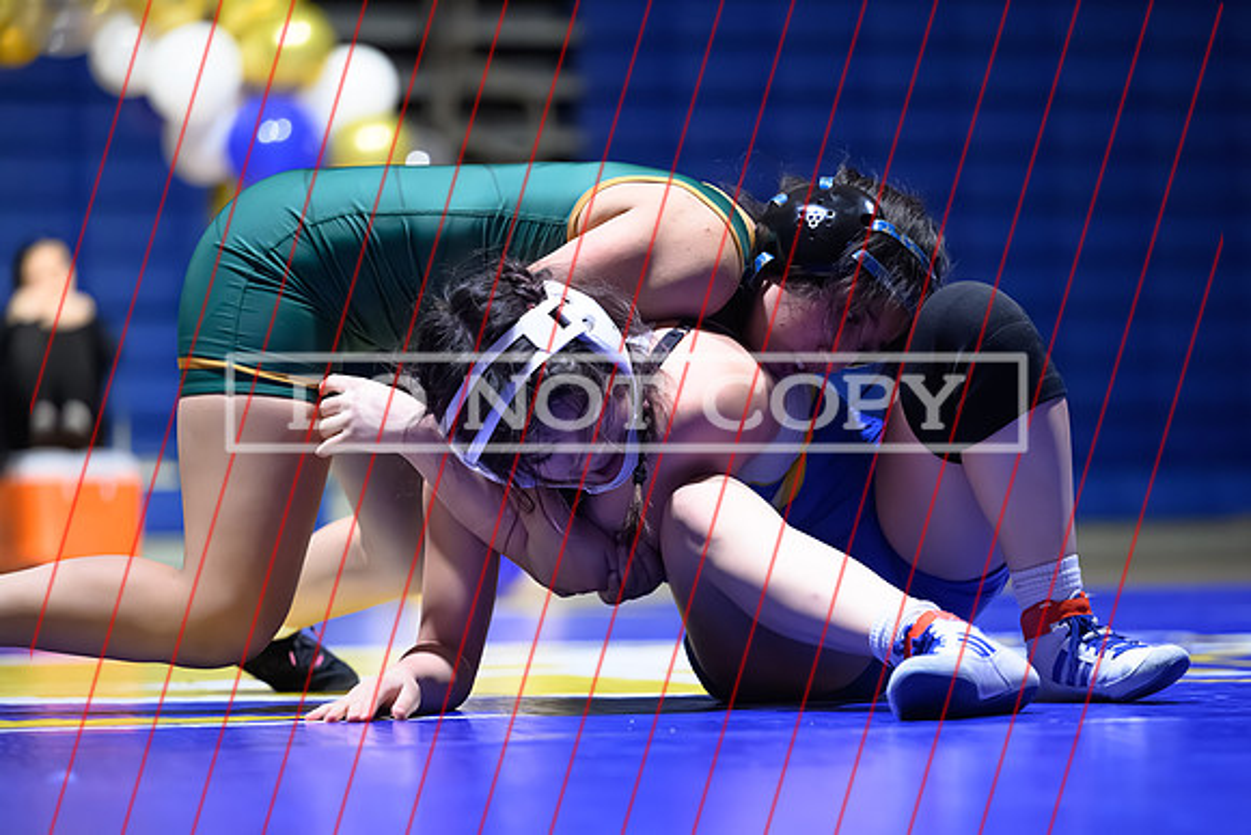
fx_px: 5079
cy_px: 462
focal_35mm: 146
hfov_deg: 14.0
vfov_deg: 9.4
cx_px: 668
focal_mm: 130
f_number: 2.8
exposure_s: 1/640
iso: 8000
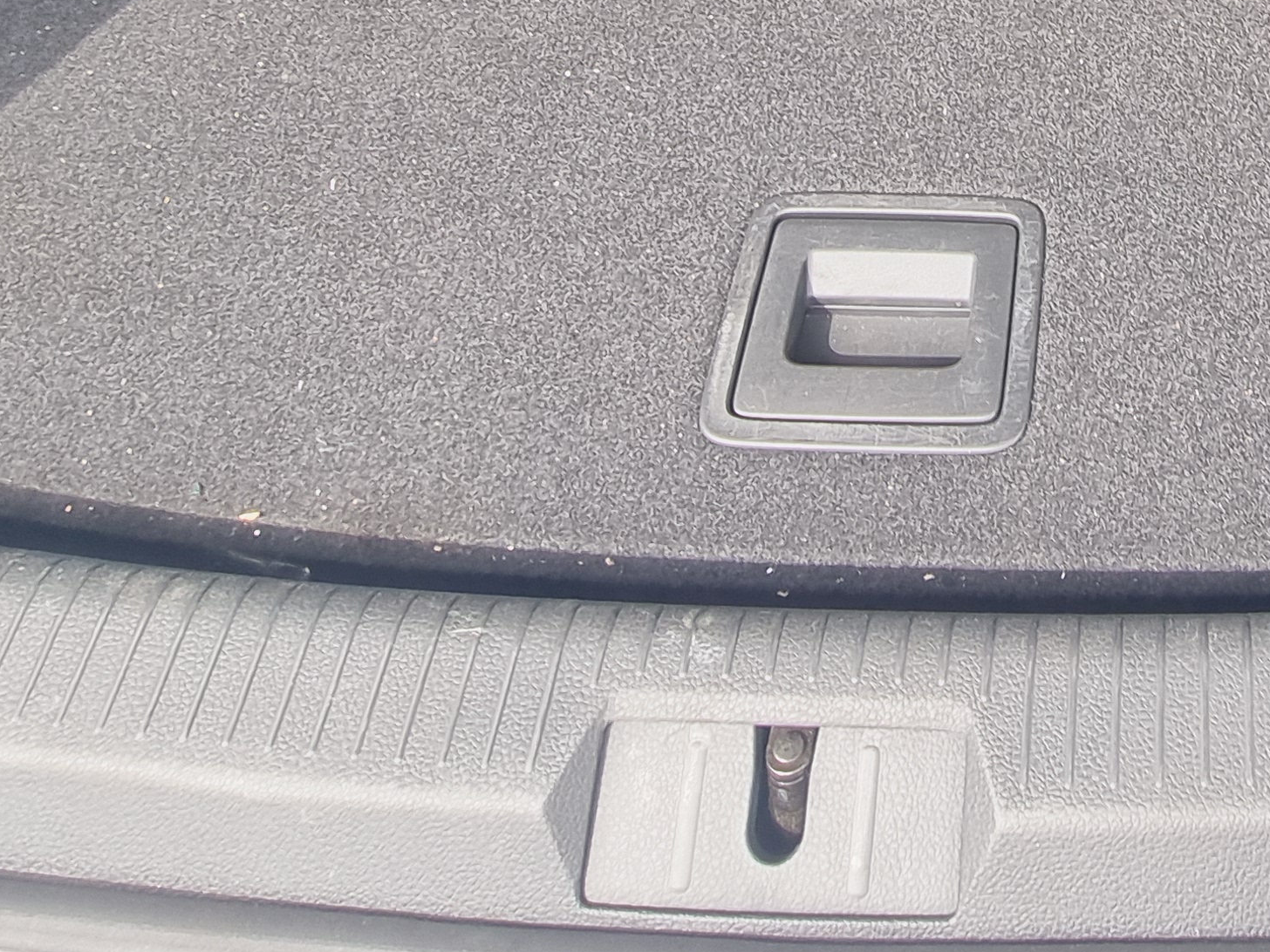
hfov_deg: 46.6
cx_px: 1129
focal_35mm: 36
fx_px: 1321
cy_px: -313
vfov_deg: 30.4
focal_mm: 2.2
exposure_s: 1/140
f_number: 2.2
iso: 50
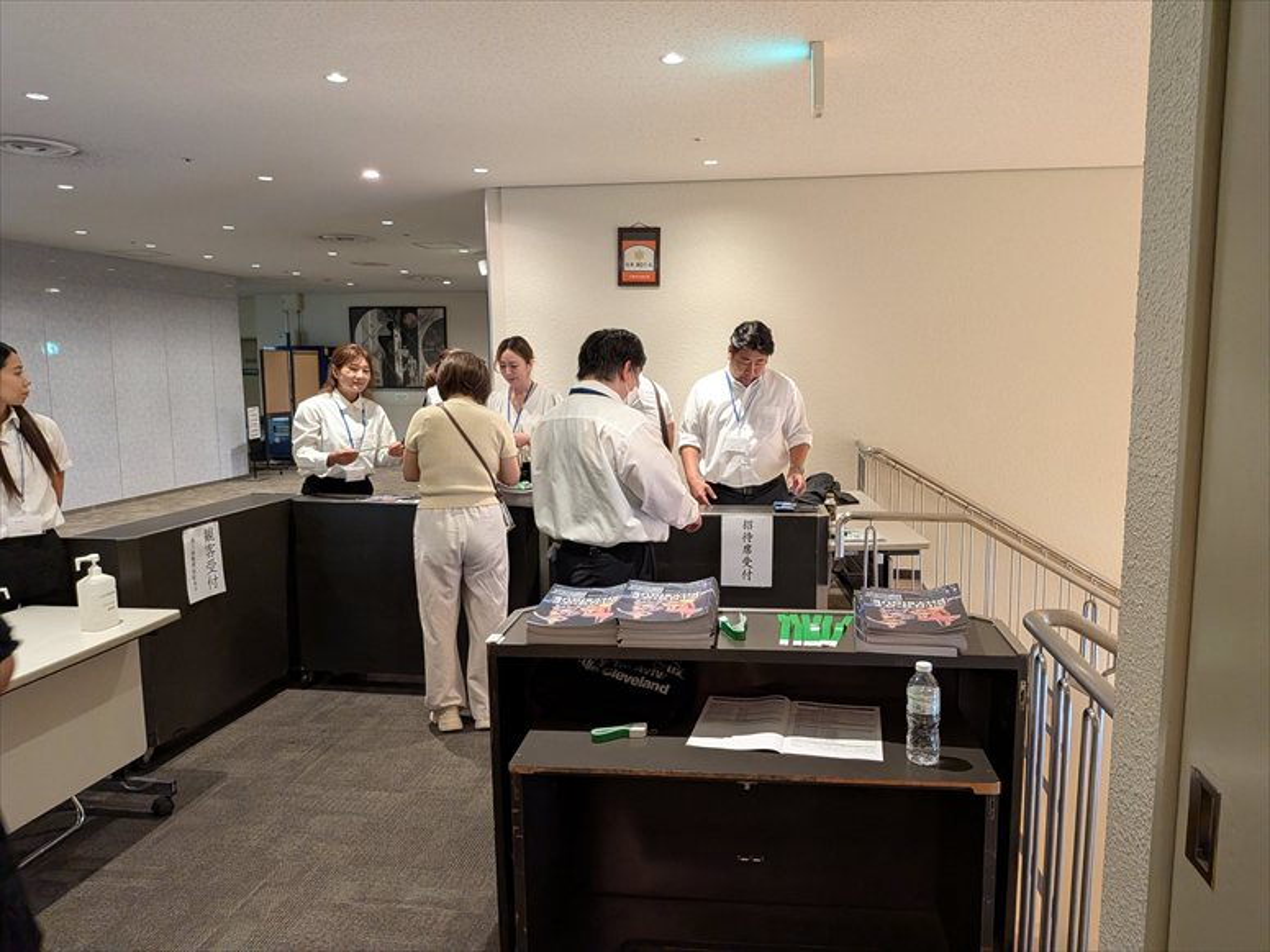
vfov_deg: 56.8
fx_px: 880
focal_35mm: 24
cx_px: 635
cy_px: 476
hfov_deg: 71.6
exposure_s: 1/120
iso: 1005
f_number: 1.7
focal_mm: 4.53
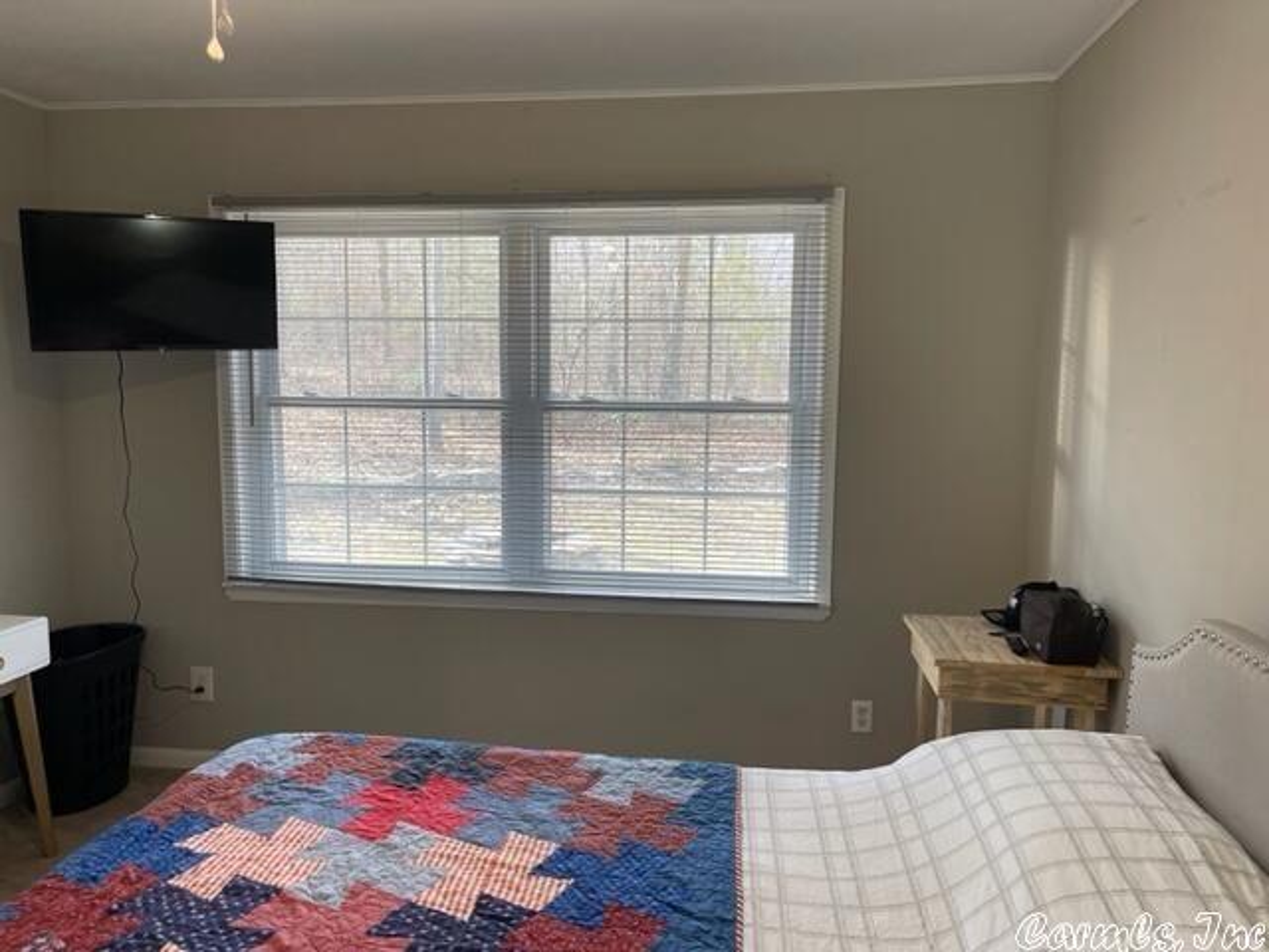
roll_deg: -0.3
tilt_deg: -7.3
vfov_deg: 53.1
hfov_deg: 67.3
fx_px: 953
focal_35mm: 26
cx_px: 634
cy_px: 476
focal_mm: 5.1
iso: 64
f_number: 1.6
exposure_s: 1/120
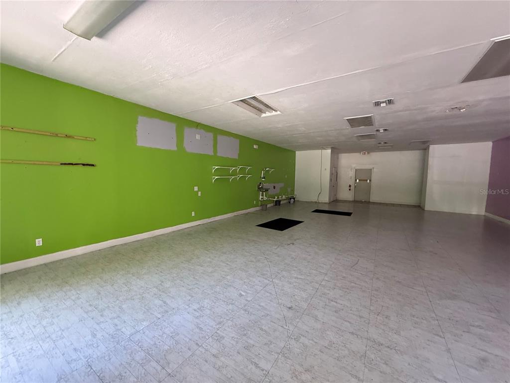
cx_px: 255
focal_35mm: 14
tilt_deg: -3.8
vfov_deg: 85.7
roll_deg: -0.9
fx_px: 206
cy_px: 192
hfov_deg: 102.1
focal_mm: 2.22
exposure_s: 1/60
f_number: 2.2
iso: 320
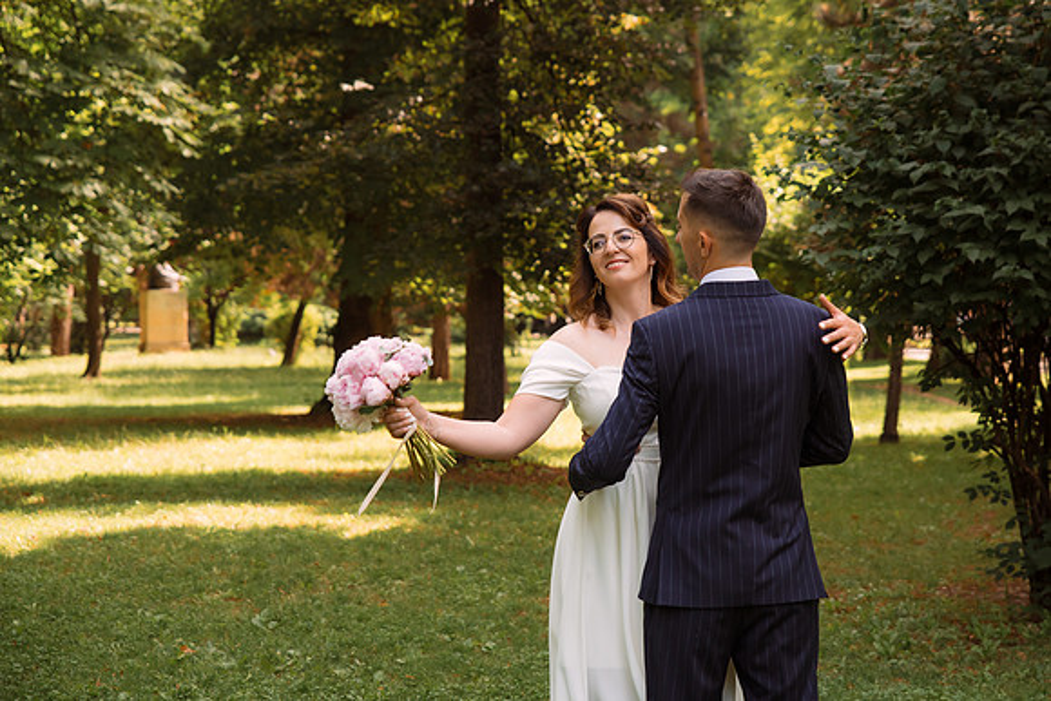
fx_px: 2405
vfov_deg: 16.6
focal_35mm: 82
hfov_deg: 24.6
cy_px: 289
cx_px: 618
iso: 500
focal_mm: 70
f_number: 4
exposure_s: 1/400
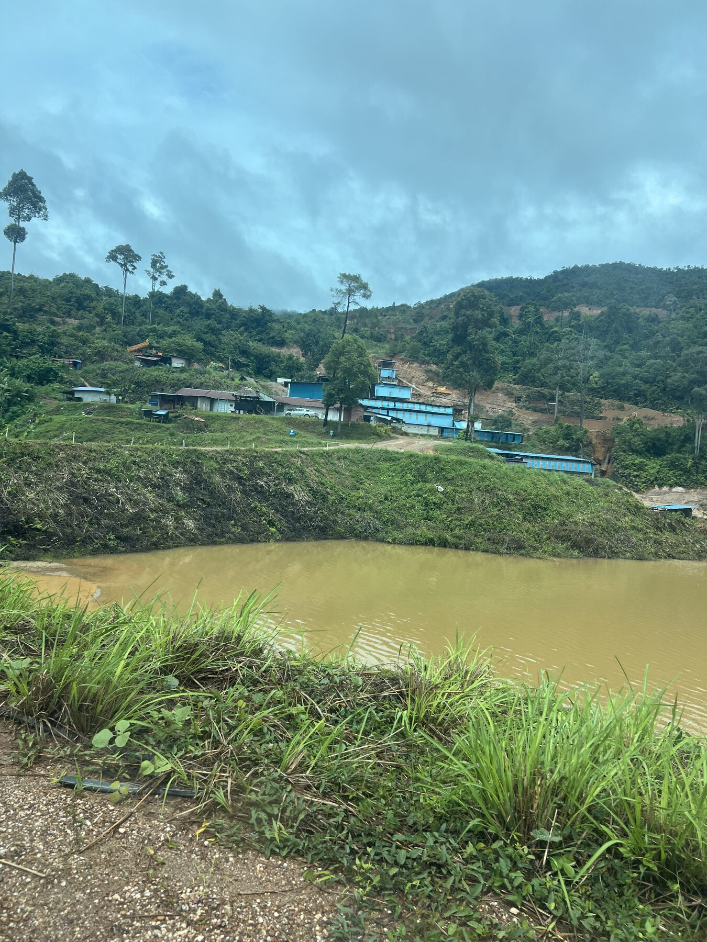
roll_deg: -5.8
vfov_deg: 67.3
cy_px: 471
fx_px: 708
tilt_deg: -1.1
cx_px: 354
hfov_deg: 53.1
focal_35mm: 26
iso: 50
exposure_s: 1/1209
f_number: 1.5
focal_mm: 5.7
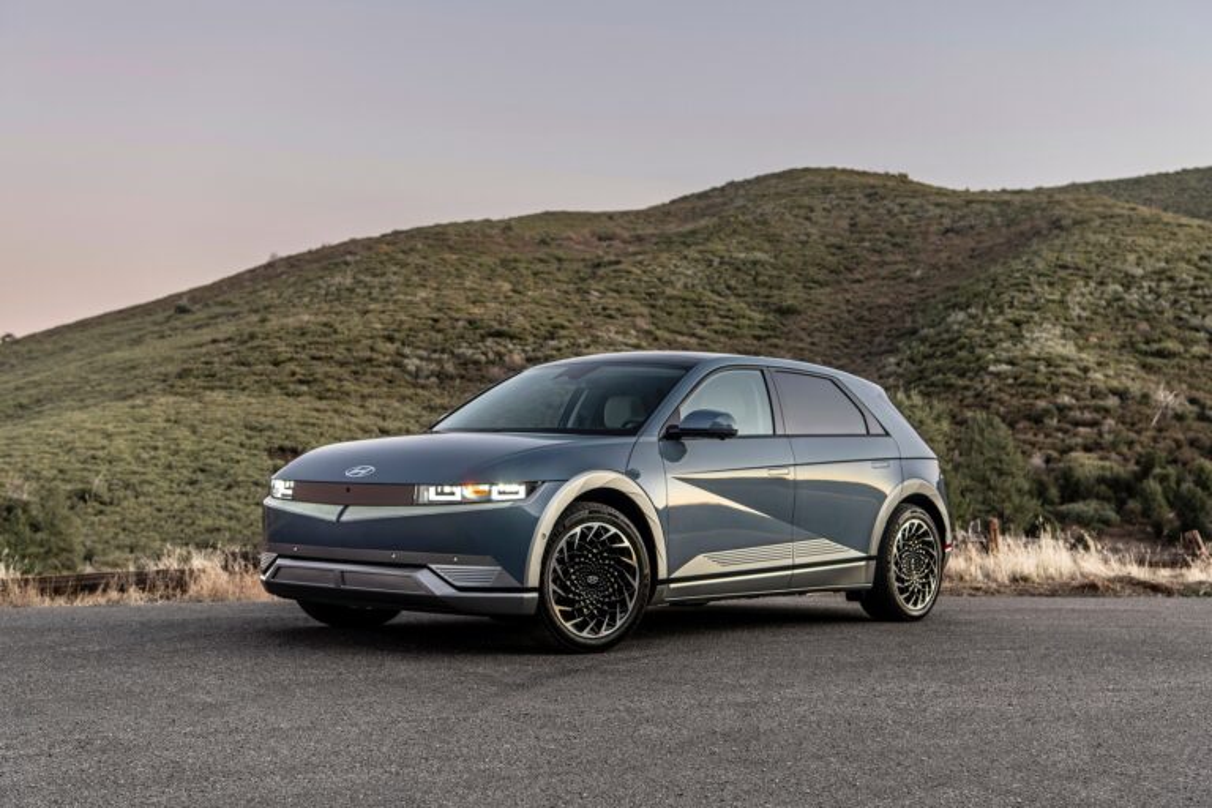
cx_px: 606
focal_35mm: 50
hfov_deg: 39.6
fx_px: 1683
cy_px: 404
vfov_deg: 27.0
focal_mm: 50
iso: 64
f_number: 5
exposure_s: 1/4
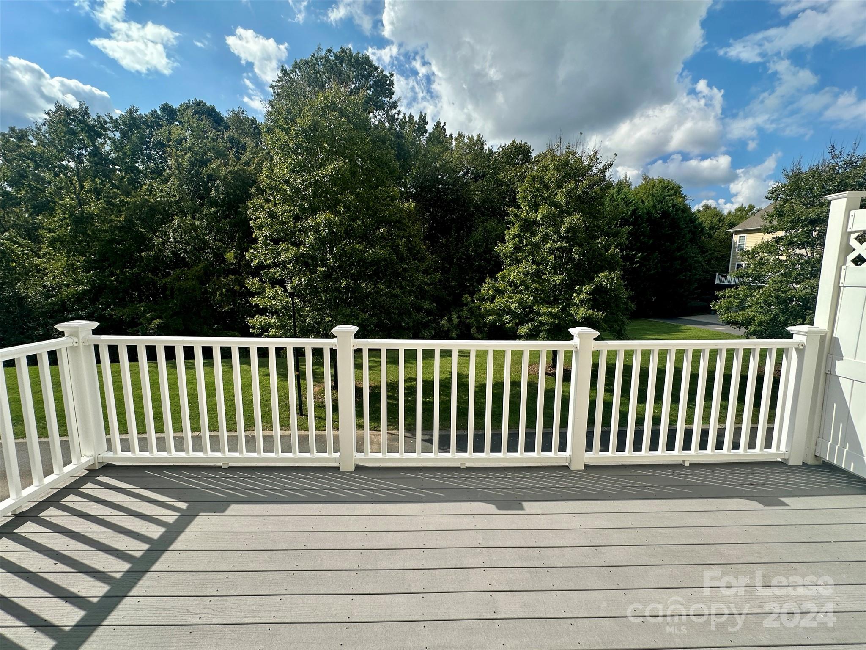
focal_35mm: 14
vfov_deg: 85.7
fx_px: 350
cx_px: 433
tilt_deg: -8.3
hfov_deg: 102.1
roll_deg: +1.3
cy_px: 325
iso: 40
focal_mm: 2.22
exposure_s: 1/1276
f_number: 2.2
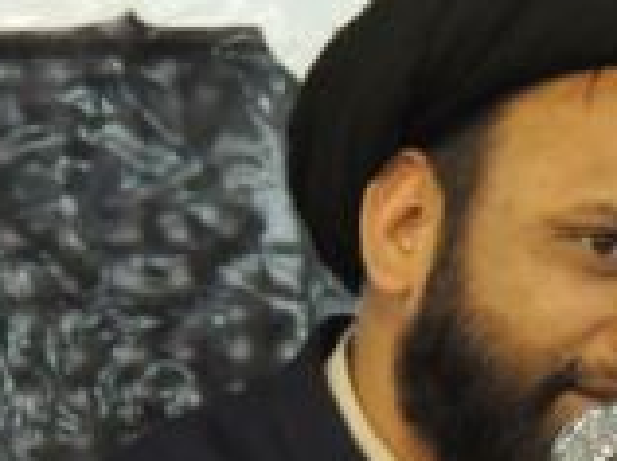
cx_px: 629
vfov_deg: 2.7
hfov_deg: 3.6
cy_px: 457
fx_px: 9913
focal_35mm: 557
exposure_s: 1/10
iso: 800
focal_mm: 35.6
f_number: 4.6
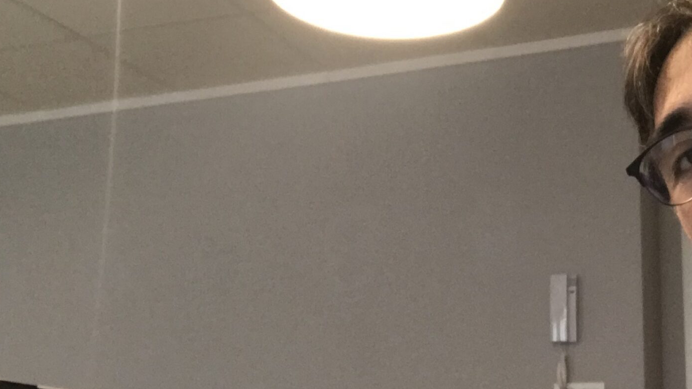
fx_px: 1174
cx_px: 446
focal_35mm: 64
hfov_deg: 32.6
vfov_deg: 18.7
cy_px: 305
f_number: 2.2
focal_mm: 2.87
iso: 160
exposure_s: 1/25
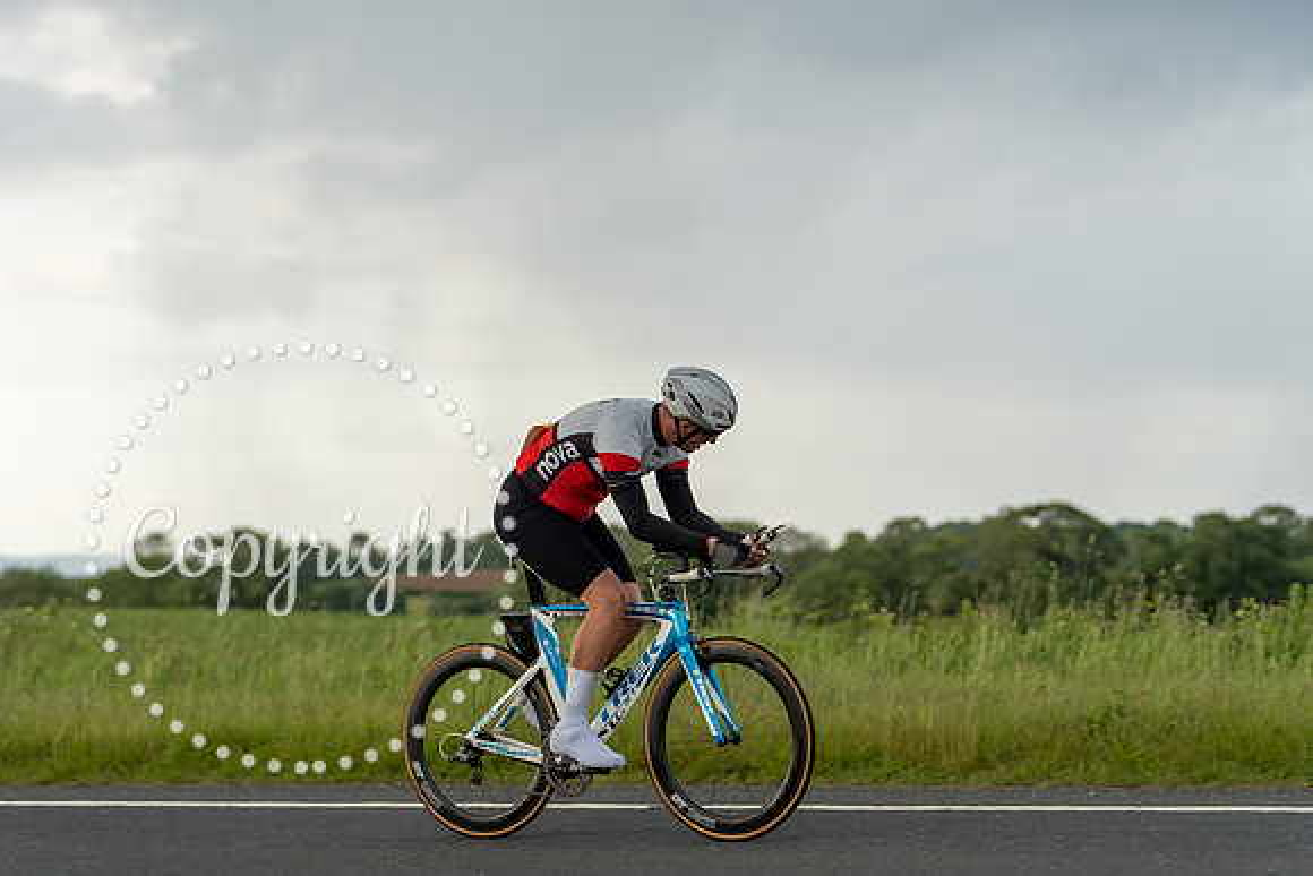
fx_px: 3872
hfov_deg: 19.2
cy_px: 460
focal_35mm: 106
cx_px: 623
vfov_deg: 12.9
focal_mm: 101
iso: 250
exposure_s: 1/500
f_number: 3.2
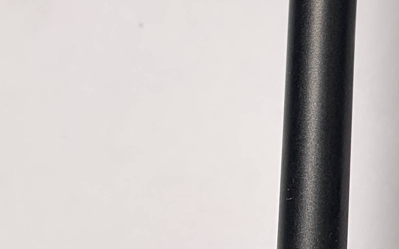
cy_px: -274
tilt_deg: -78.7
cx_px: 626
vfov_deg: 11.8
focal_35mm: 97
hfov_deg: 18.5
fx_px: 1055
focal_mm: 4.25
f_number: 1.8
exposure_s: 1/284
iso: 25
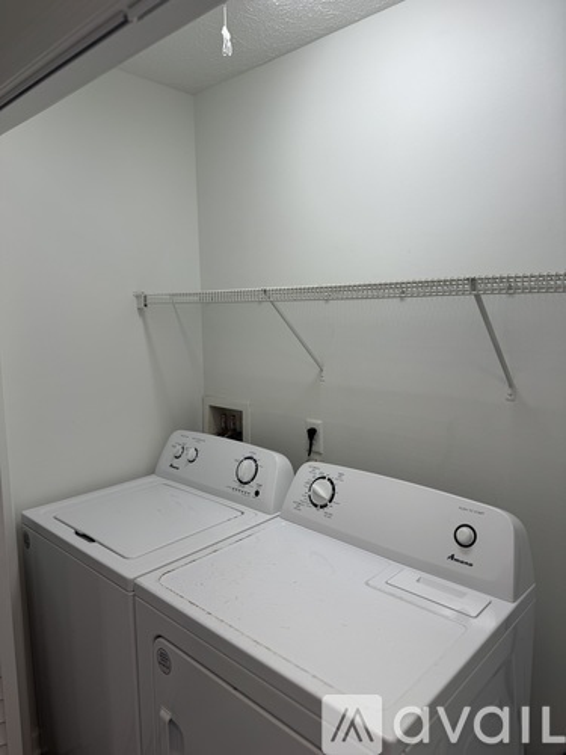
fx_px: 523
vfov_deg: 71.6
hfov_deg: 56.8
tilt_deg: -7.4
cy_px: 378
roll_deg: +0.8
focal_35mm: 24
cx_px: 283
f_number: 1.78
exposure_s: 1/243
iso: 64
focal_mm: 6.76
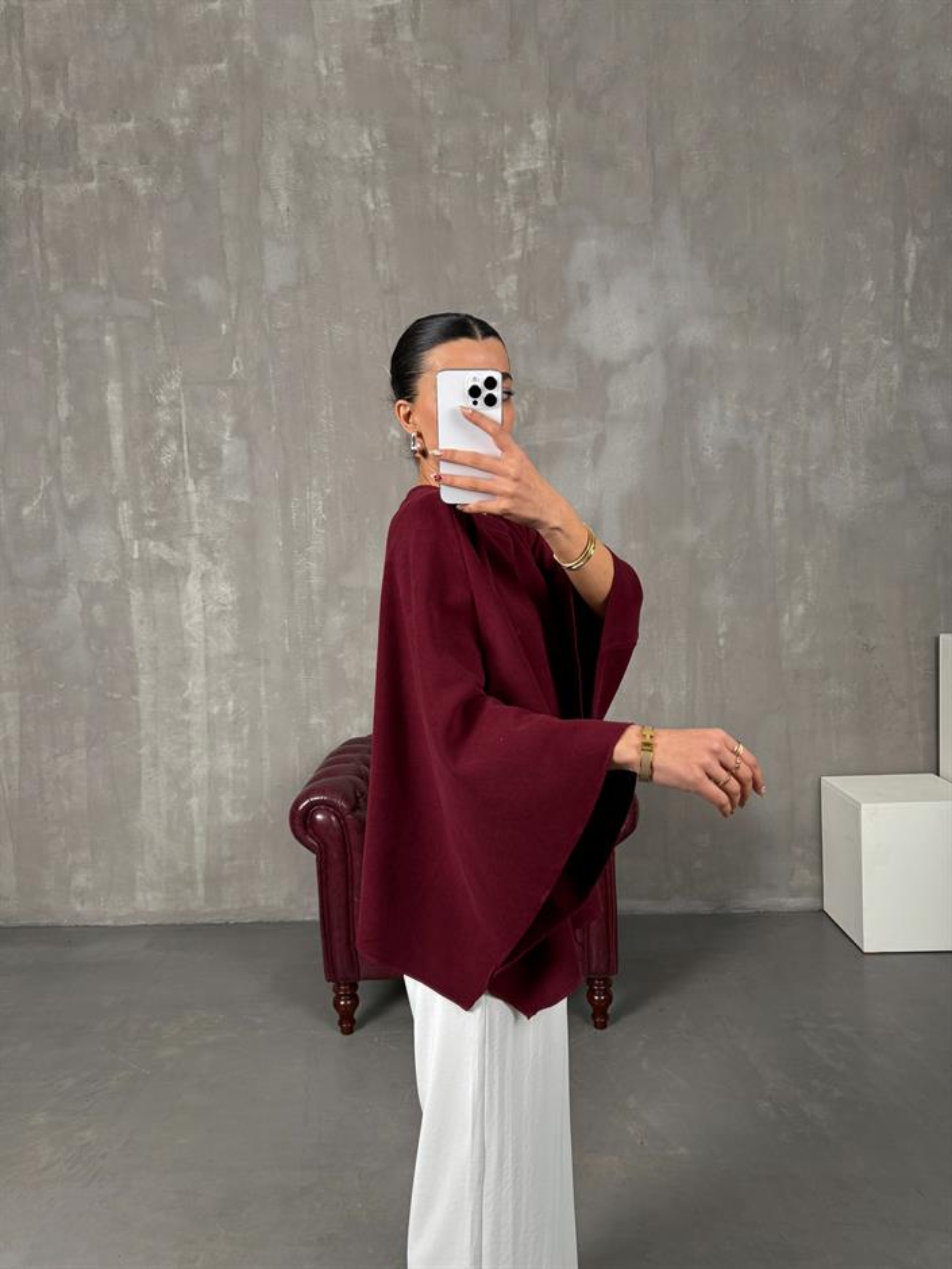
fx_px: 880
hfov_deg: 56.8
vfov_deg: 71.6
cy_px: 634
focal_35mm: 24
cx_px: 476
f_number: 1.78
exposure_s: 1/115
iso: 200
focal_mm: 6.76
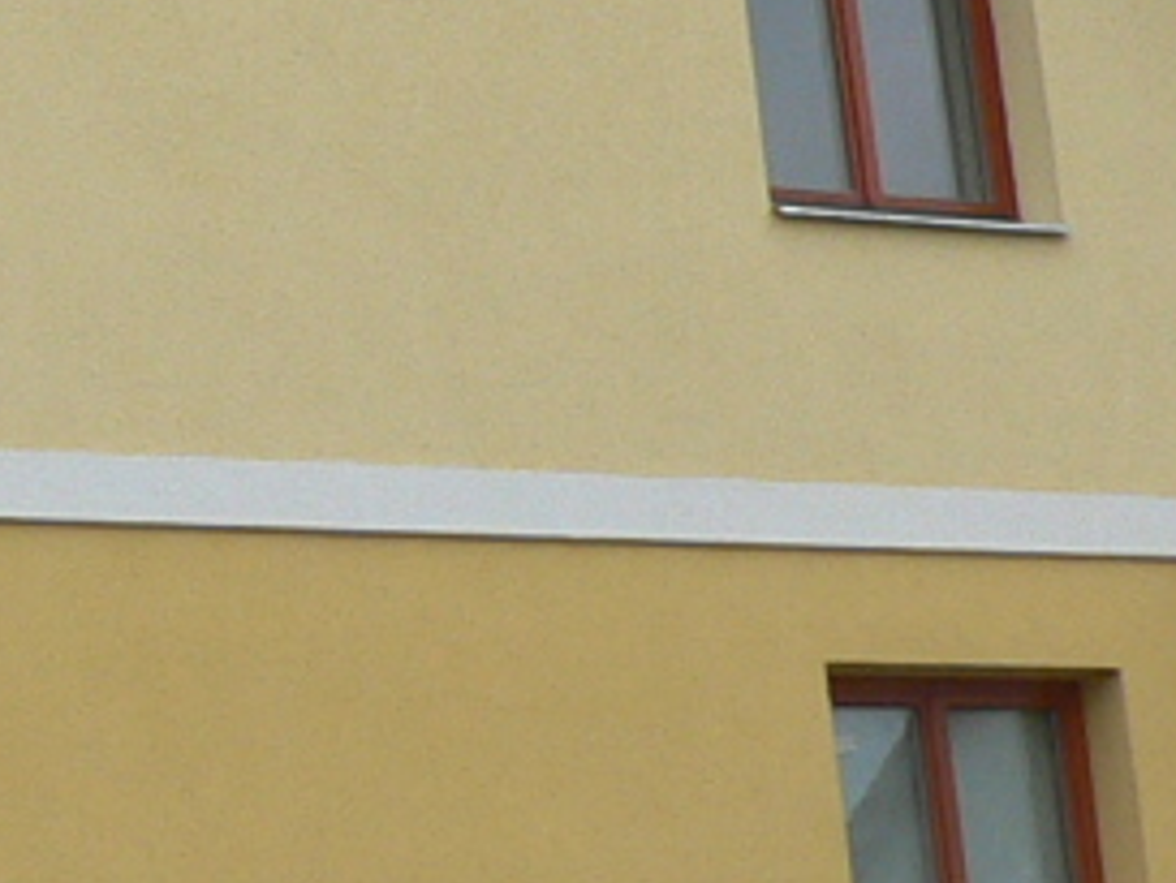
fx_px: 7171
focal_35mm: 211
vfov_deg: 7.0
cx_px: -681
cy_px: 103
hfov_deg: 9.1
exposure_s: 1/50
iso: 80
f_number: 4
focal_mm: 6
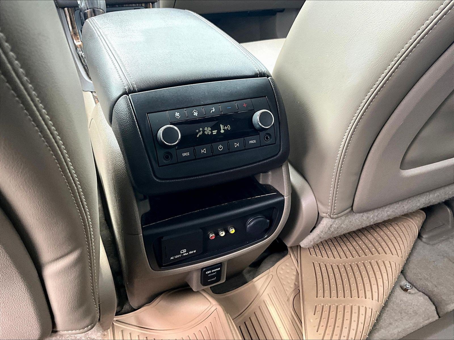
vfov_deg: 48.2
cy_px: 170
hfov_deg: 61.7
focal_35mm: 29
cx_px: 227
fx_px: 380
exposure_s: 1/60
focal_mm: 3
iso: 100
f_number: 1.8
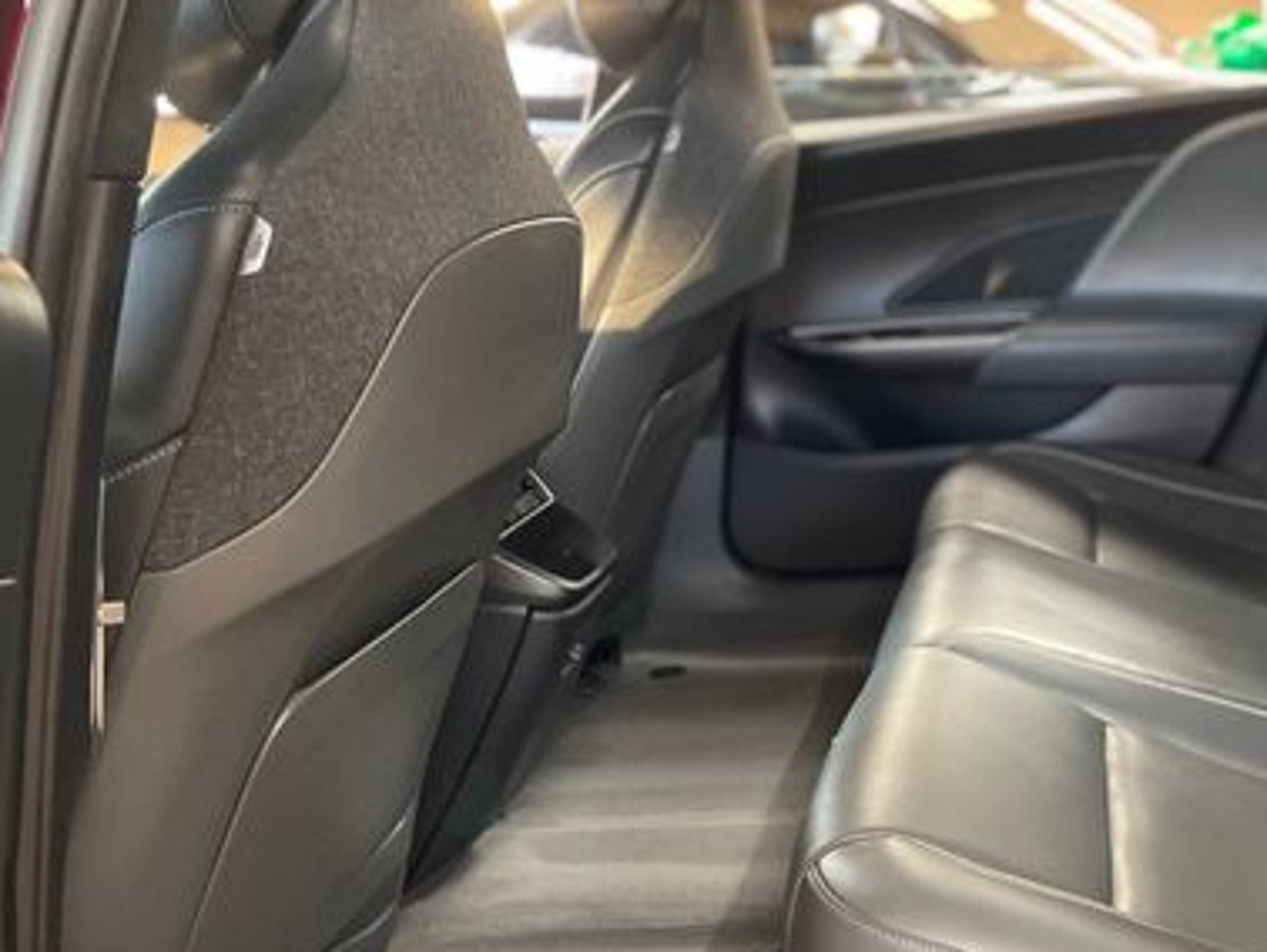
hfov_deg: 41.6
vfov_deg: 32.8
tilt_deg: -8.7
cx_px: 955
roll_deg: +3.1
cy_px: 402
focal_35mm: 44
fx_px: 1611
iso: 320
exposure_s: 1/60
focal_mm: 4.2
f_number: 1.6
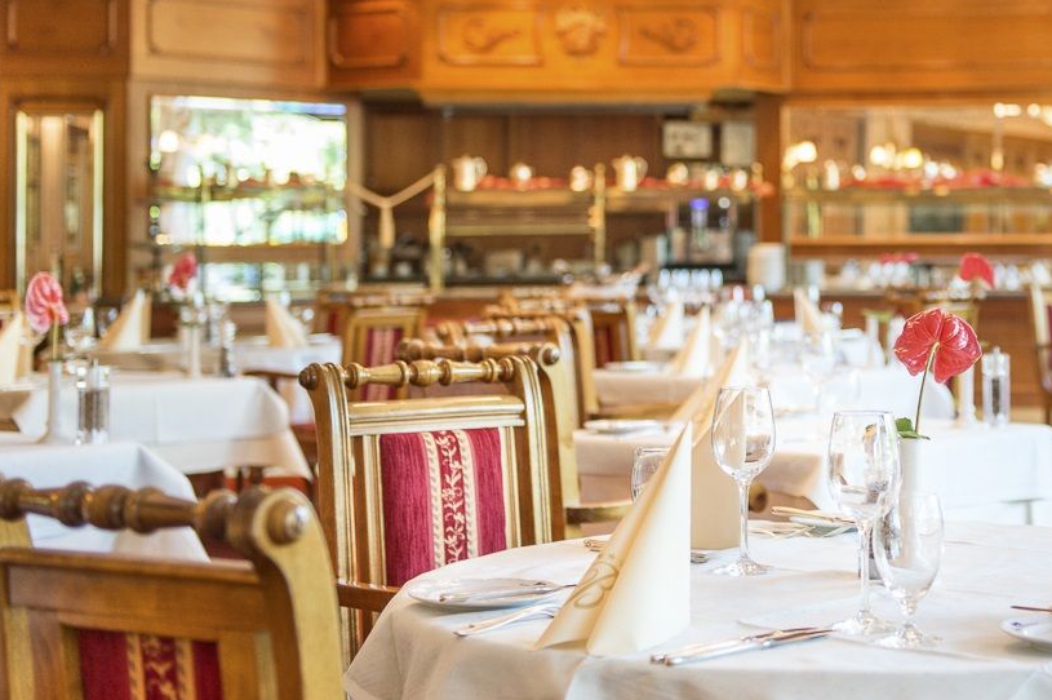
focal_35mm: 81
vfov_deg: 16.7
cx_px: 820
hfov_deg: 24.7
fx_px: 2365
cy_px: 180
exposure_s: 1/80
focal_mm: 44
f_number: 2.8
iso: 800
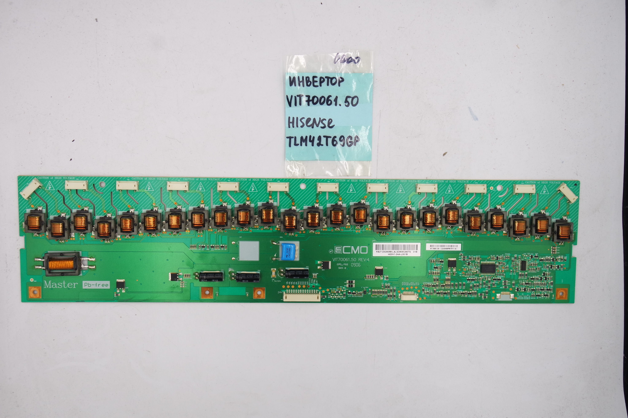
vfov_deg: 37.9
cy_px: 209
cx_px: 314
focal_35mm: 35
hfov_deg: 54.4
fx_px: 611
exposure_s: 1/125
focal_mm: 13
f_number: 5.6
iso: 160
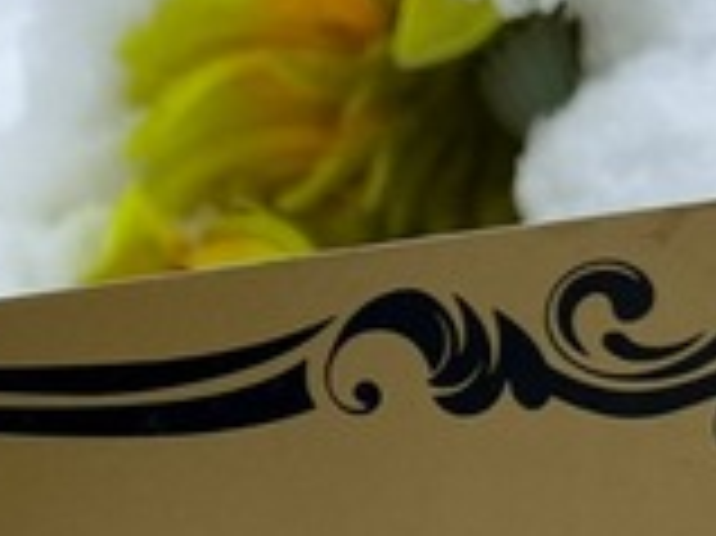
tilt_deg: -47.0
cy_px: 1221
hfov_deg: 14.7
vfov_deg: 10.1
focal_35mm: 131
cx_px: -68
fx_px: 2708
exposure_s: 1/607
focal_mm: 5.7
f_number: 1.5
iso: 50
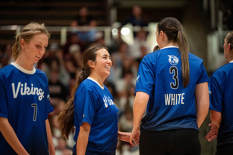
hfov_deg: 10.3
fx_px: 1295
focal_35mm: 200
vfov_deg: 6.9
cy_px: 78
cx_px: 116
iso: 5000
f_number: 2.8
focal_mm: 200
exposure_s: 1/400
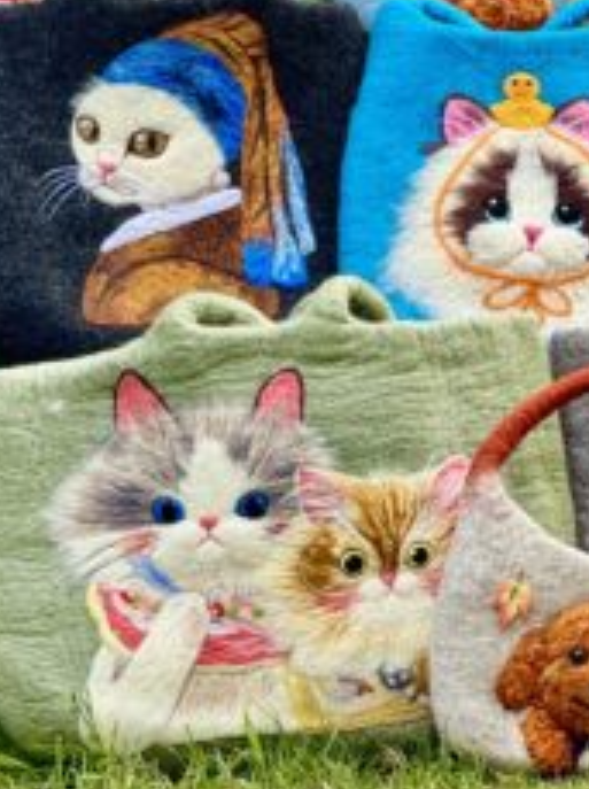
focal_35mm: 280
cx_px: 444
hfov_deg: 5.3
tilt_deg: -8.0
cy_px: 14
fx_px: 6370
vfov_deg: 7.1
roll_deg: +0.2
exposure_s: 1/210
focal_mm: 15.66
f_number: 2.8
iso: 50
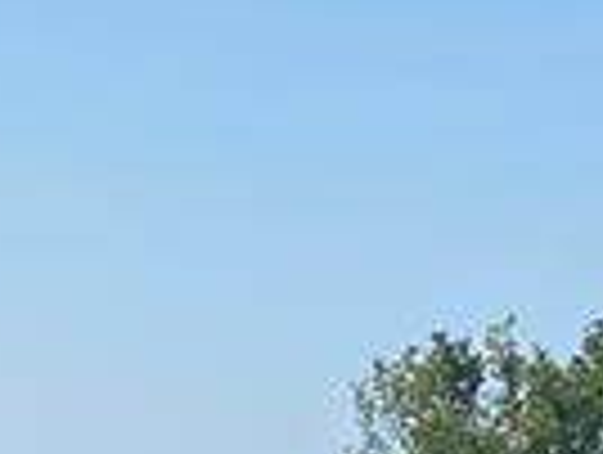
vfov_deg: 7.0
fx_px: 3455
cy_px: 1133
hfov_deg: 9.9
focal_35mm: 198
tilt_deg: -10.4
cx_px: 0
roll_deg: -2.5
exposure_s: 1/3300
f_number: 1.8
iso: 32
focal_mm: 4.25
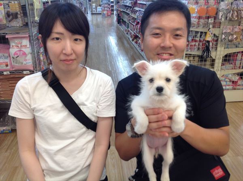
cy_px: 90
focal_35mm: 35
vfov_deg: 40.6
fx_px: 245
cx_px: 122
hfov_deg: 52.7
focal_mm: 4.28
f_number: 2.4
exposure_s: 1/40
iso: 50
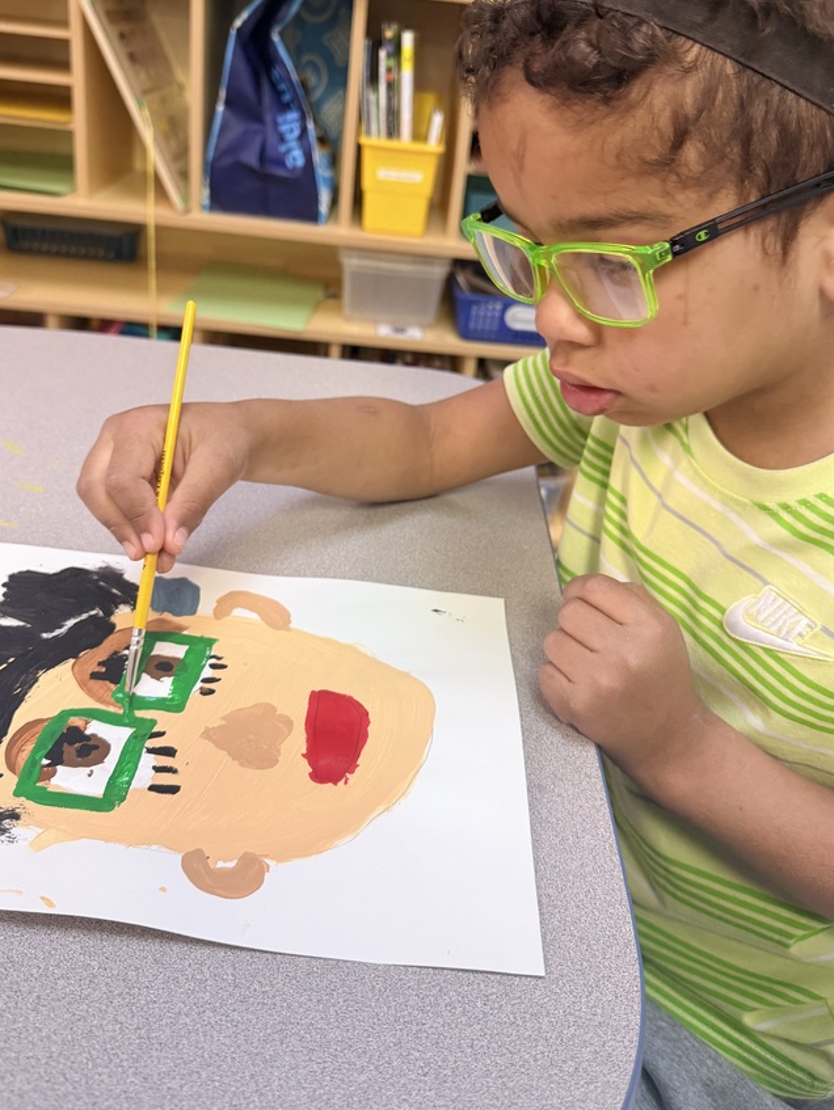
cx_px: 404
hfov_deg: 48.3
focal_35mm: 29
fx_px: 931
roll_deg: -6.2
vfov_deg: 61.5
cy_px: 506
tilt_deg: -28.3
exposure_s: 1/60
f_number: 1.78
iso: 250
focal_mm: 6.76
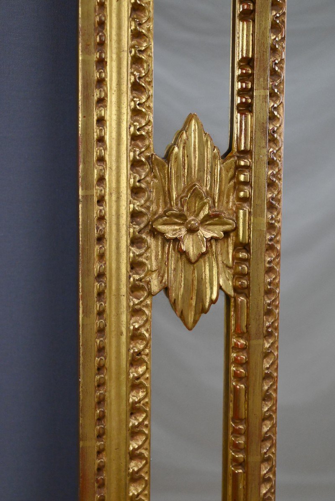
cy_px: 250
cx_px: 168
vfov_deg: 39.6
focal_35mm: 50
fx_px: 697
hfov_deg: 27.0
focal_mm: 50
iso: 5000
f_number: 8
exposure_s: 1/250
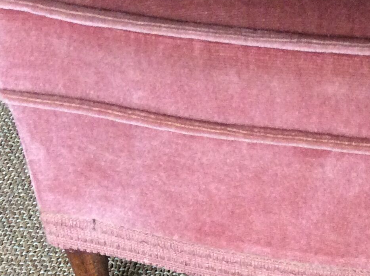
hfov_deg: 21.2
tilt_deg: -46.0
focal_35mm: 89
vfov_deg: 15.7
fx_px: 950
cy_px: 366
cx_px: 374
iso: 200
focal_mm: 3.3
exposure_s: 1/25
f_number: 2.4
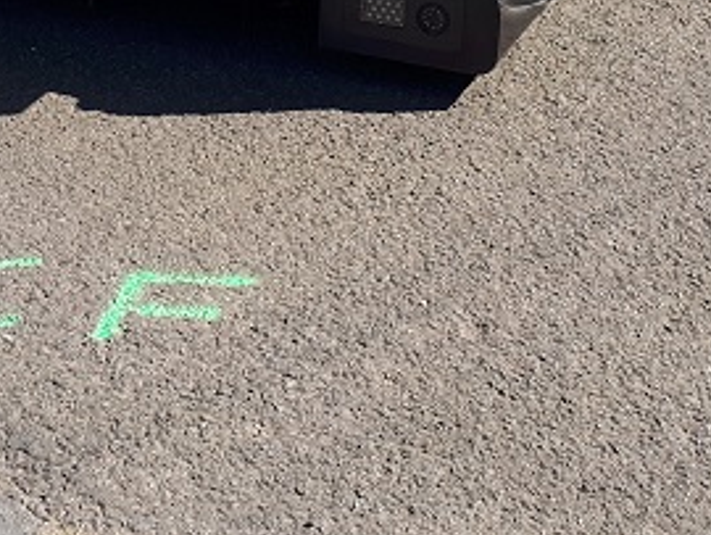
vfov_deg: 17.2
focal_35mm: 80
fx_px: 1645
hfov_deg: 24.4
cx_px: 408
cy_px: -179
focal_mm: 3.6
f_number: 1.9
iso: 40
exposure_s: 1/640
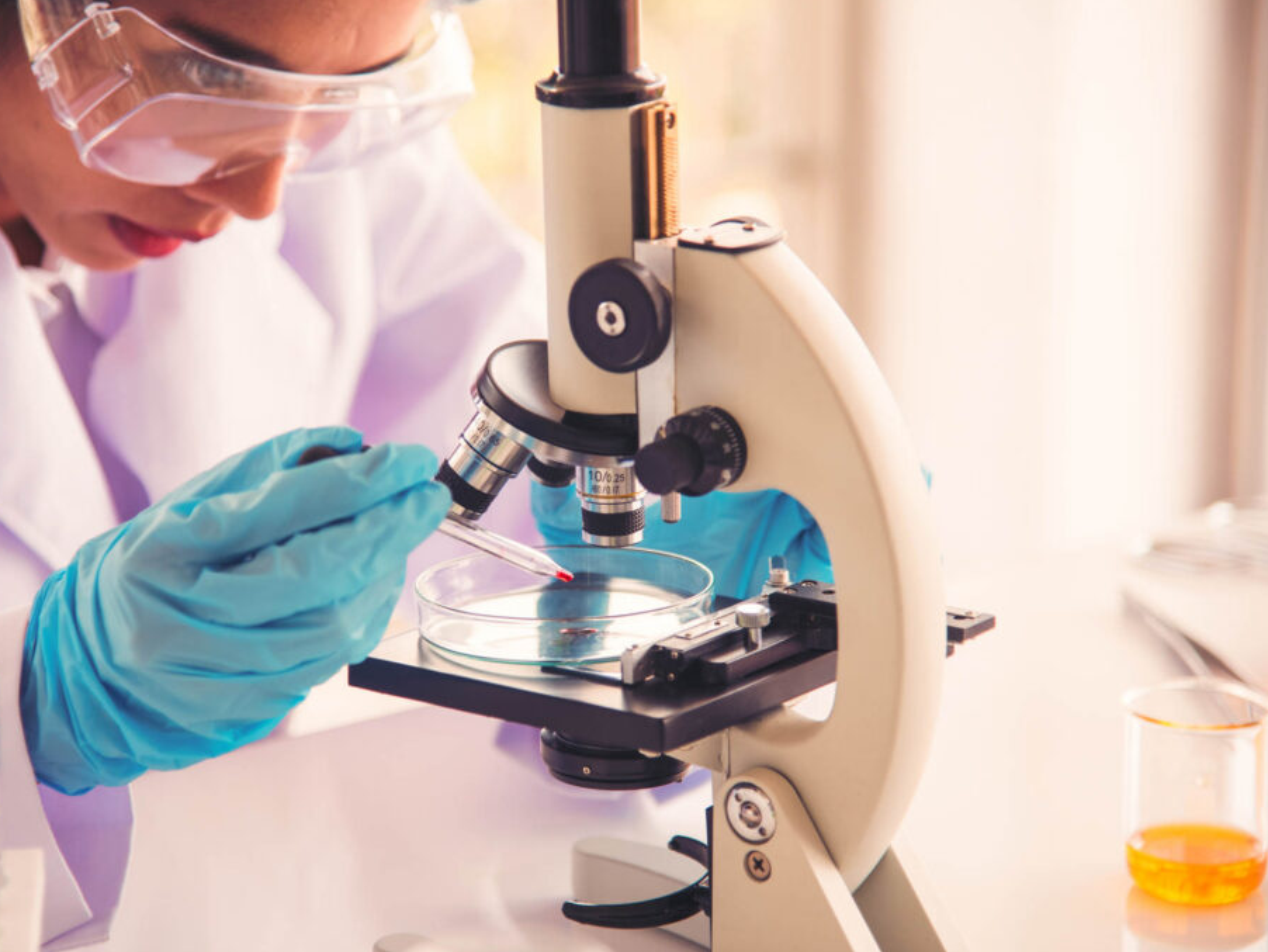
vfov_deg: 11.3
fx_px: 4800
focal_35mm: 131
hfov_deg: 15.0
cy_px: 478
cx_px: 554
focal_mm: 120
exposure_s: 1/250
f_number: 4
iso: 320
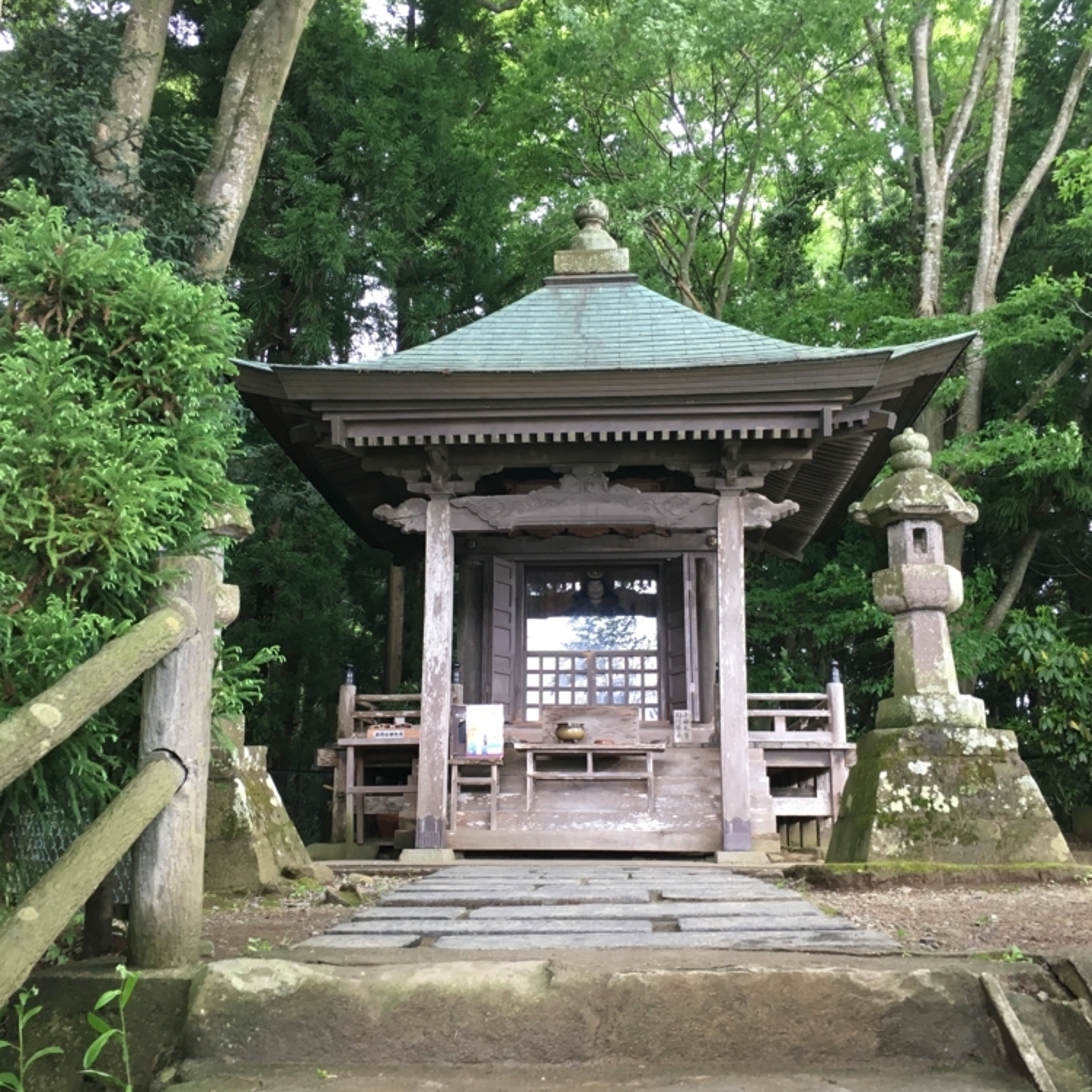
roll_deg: +0.3
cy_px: 546
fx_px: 1249
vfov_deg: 47.2
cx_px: 530
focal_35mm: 35
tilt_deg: +12.5
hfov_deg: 47.2
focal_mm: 4.15
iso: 50
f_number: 2.2
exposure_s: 1/30
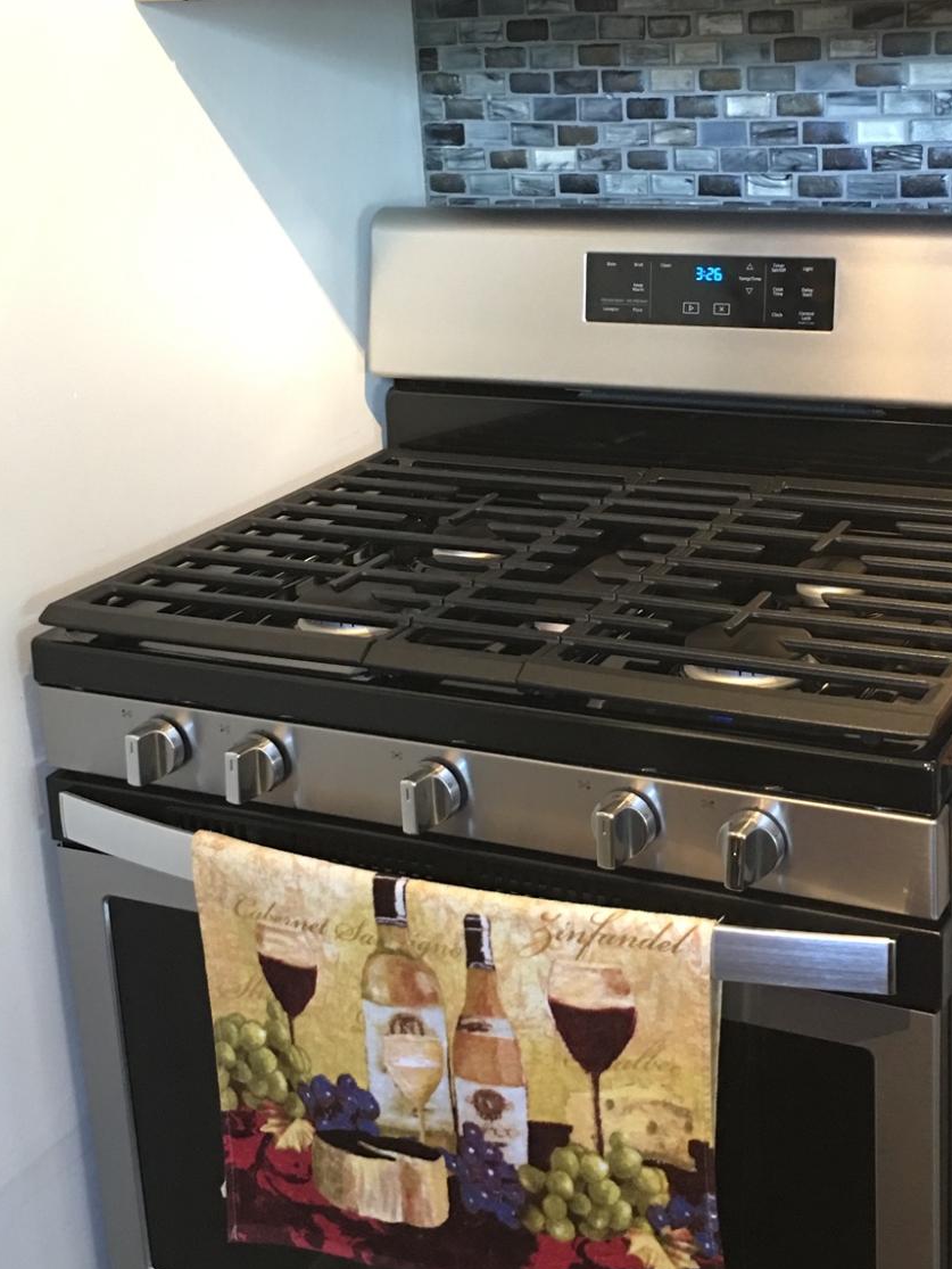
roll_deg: +1.6
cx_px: 591
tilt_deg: -16.4
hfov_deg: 28.0
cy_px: 518
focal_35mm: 52
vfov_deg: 36.7
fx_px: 1906
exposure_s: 1/10
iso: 80
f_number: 2.2
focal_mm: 4.15
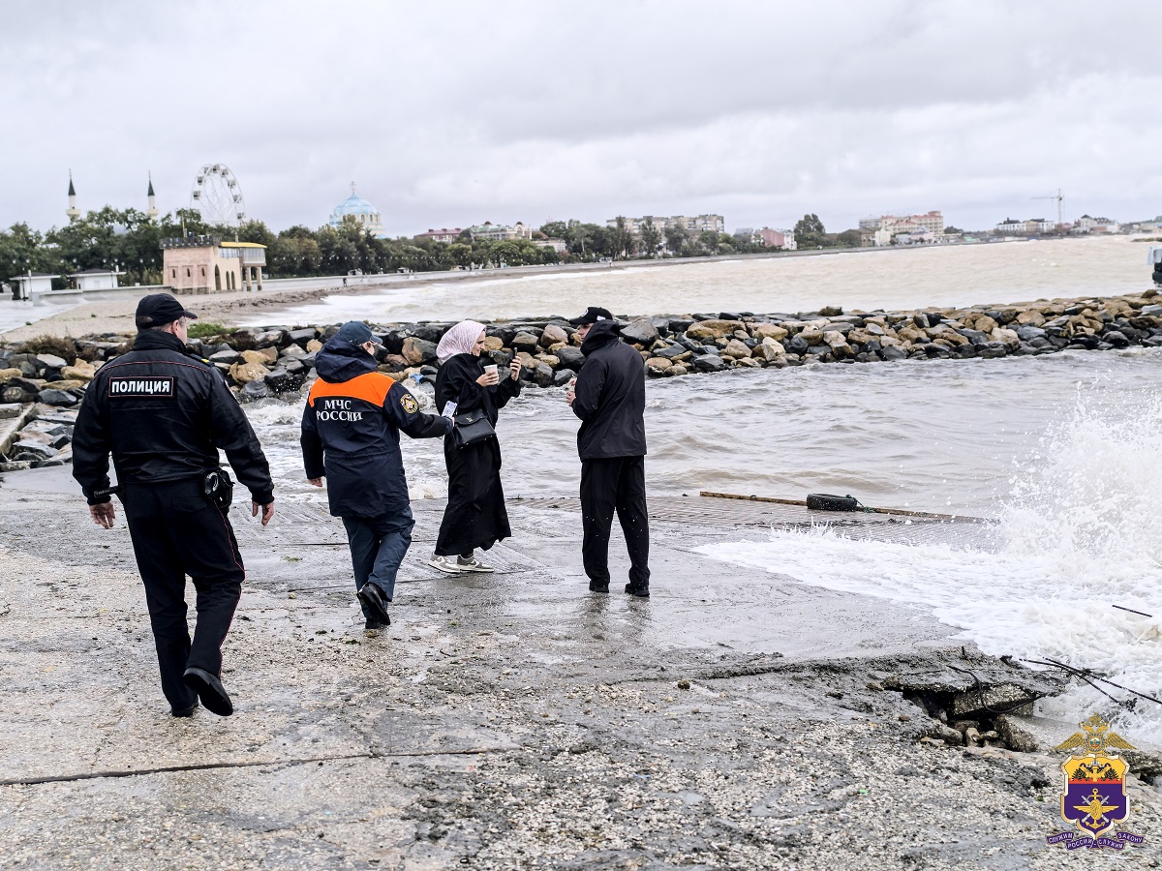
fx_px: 1544
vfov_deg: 31.5
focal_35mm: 46
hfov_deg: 41.2
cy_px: 436
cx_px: 581
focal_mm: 6.14
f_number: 1.65
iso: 50
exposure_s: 1/481
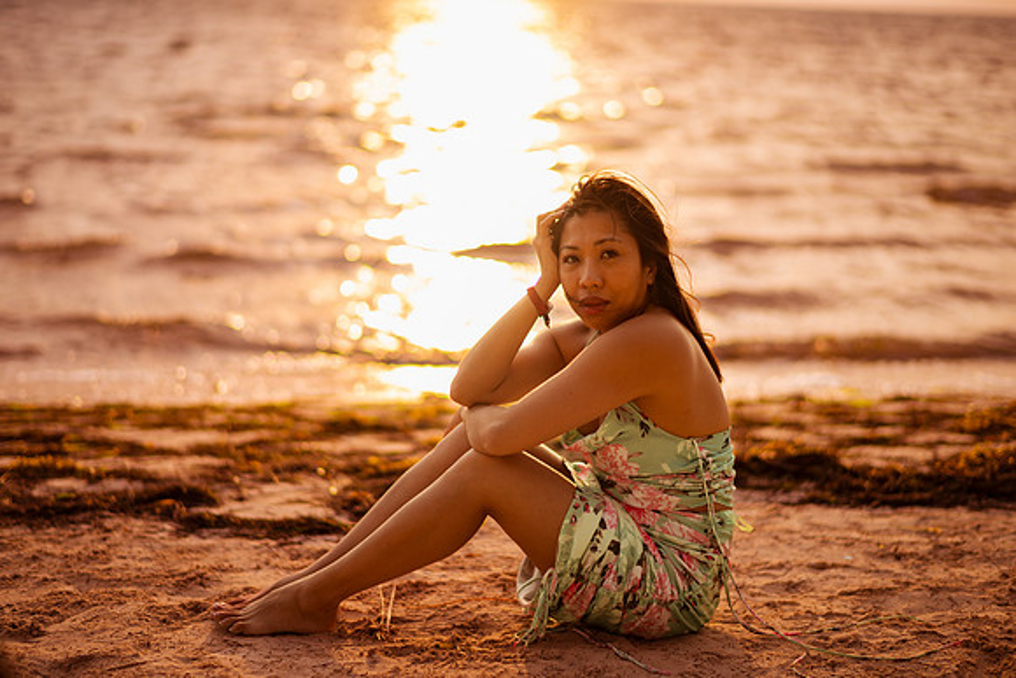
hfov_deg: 34.5
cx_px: 508
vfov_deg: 23.4
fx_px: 1637
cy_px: 339
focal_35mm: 58
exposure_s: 1/3200
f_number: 1.4
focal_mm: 58
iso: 50
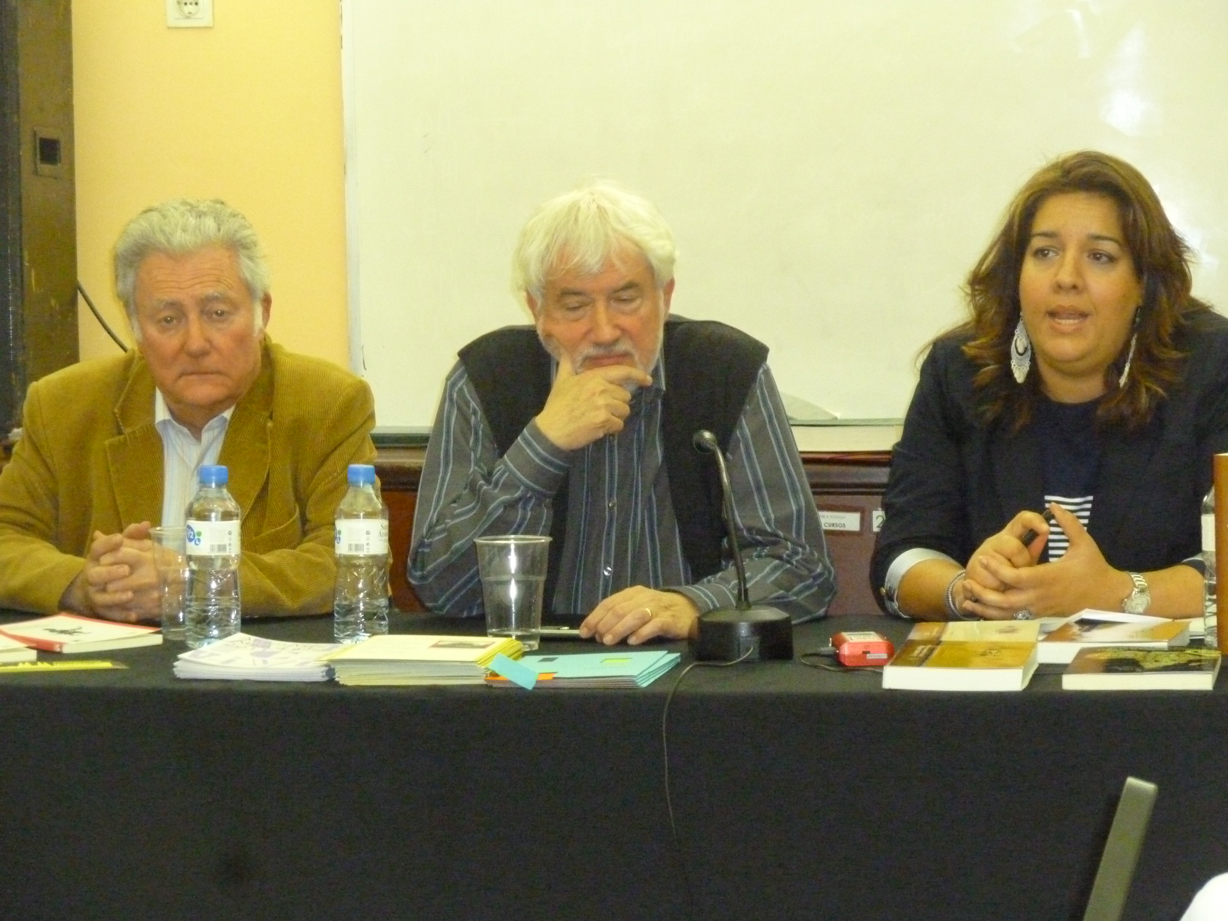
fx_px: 3051
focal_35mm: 86
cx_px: 614
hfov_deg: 22.8
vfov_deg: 17.2
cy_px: 460
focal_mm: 15.4
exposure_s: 1/40
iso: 1000
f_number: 5.1
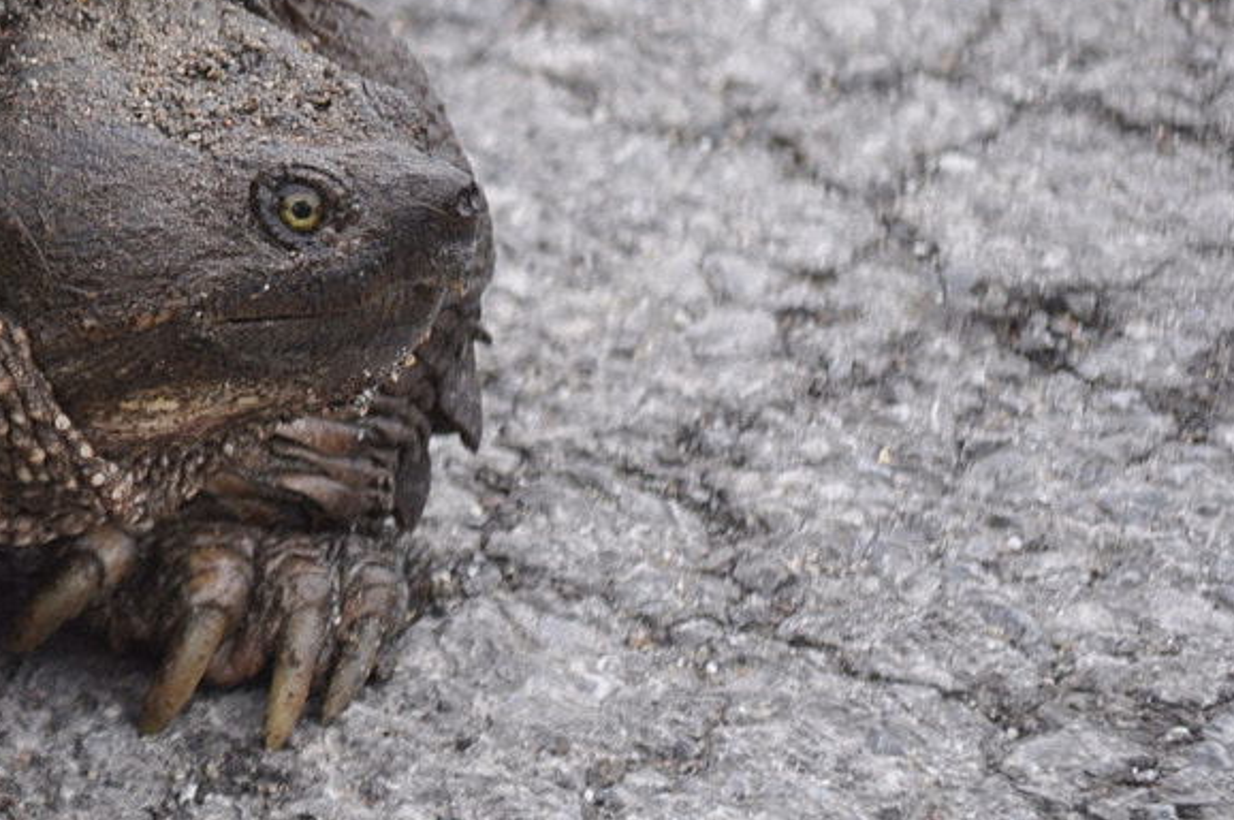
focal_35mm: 560
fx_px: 19187
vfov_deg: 2.4
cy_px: 163
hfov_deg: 3.7
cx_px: -425
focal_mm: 135
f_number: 5.6
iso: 360
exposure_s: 1/500
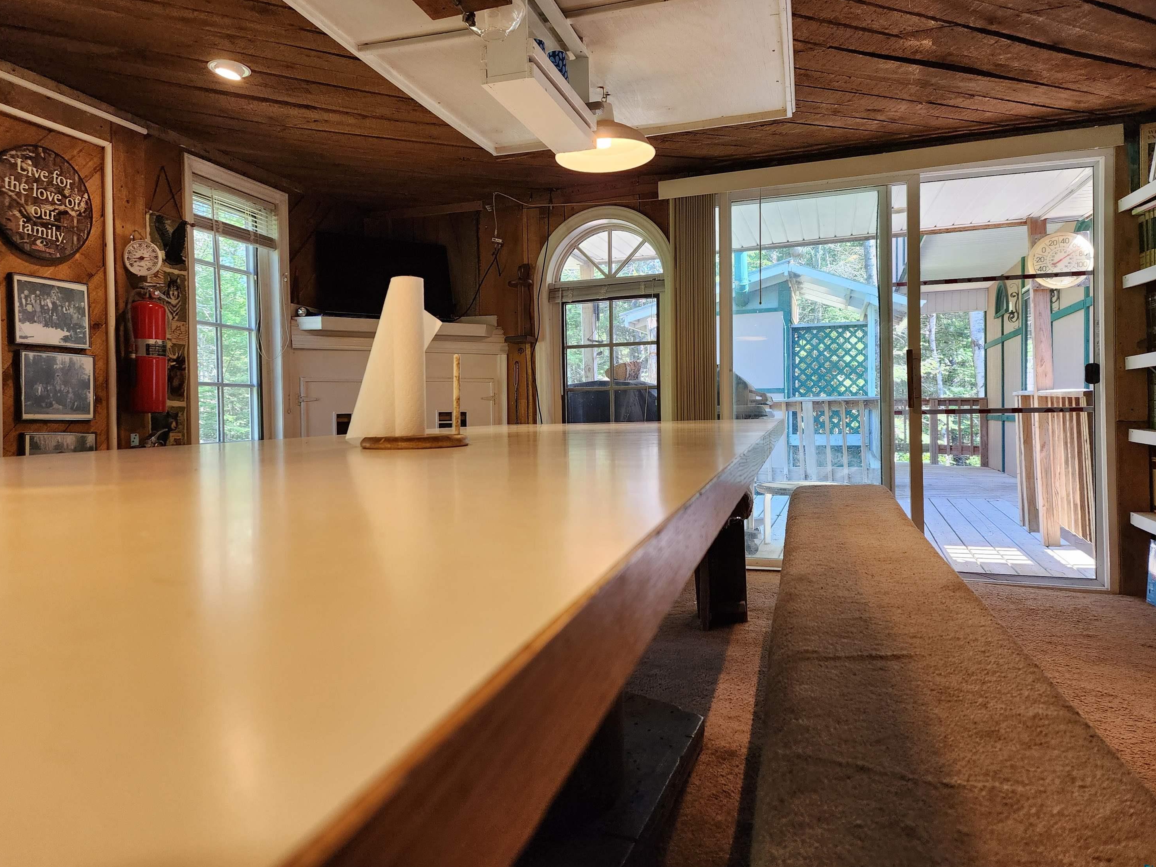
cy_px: 432
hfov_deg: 71.6
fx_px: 801
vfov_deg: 56.8
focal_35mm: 24
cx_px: 555
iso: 200
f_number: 1.8
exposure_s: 1/120
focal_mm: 6.4
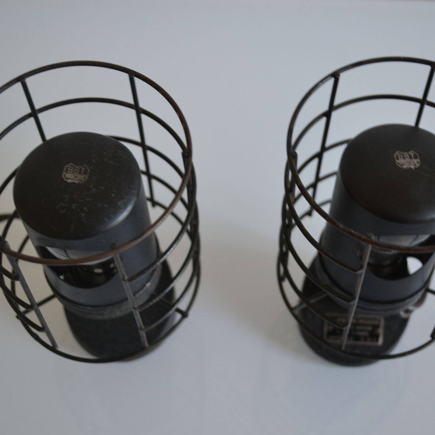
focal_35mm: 56
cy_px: 218
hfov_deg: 30.7
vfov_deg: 30.7
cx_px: 234
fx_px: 791
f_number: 4.5
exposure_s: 1/15
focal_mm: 29
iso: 400
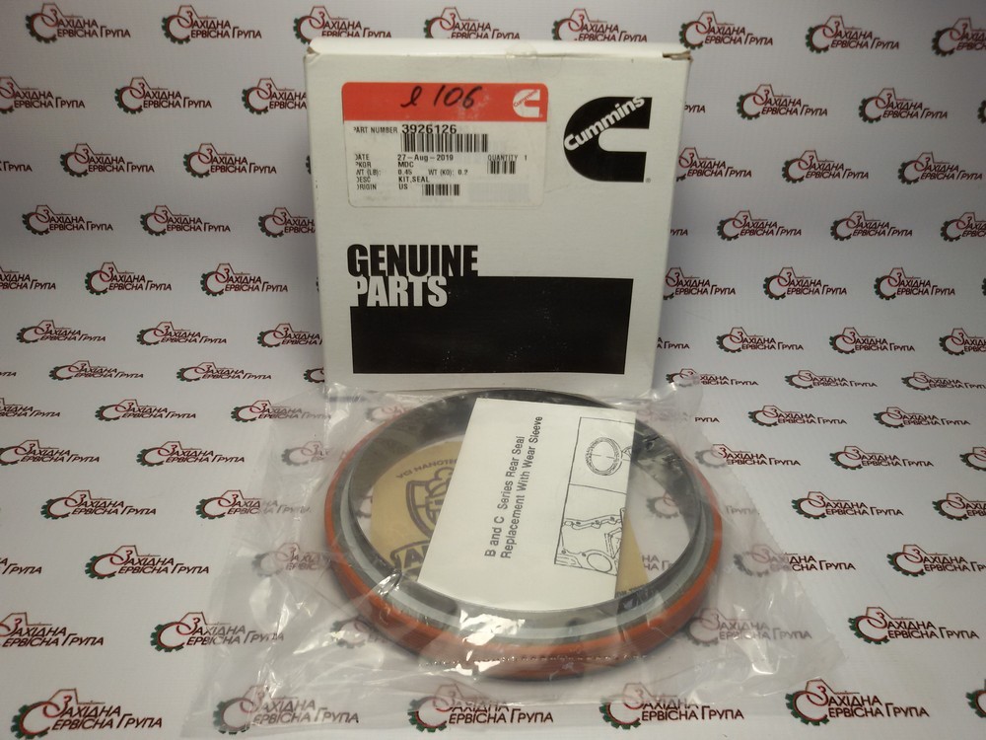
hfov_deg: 58.4
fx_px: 883
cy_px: 370
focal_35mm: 31
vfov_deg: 45.4
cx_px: 493
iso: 40
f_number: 2.4
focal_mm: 2.93
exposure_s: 1/118
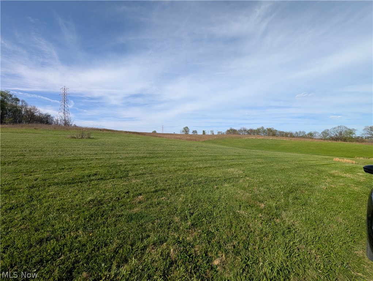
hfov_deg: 110.5
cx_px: 186
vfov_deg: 94.6
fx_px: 129
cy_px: 140
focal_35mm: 12
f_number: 1.7
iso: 55
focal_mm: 2.02
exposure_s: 1/2545
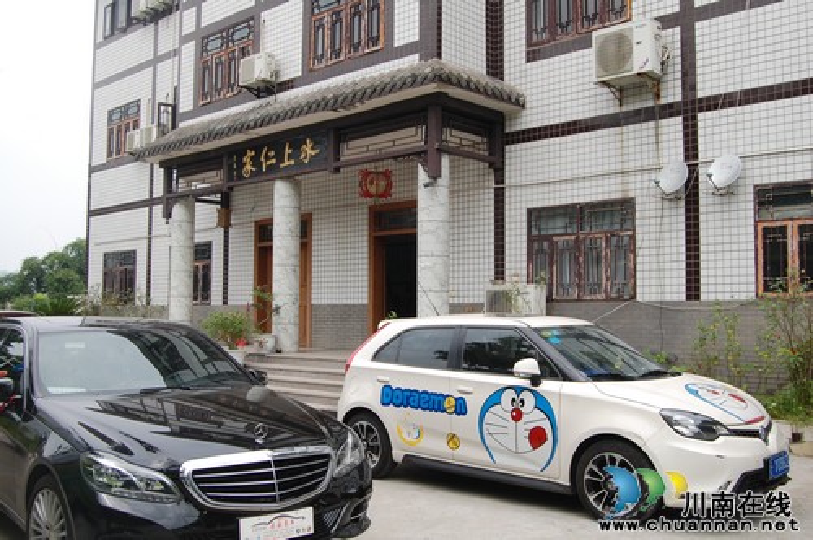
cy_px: 270
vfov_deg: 36.8
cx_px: 406
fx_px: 812
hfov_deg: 53.2
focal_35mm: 36
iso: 200
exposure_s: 1/250
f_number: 8
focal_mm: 24
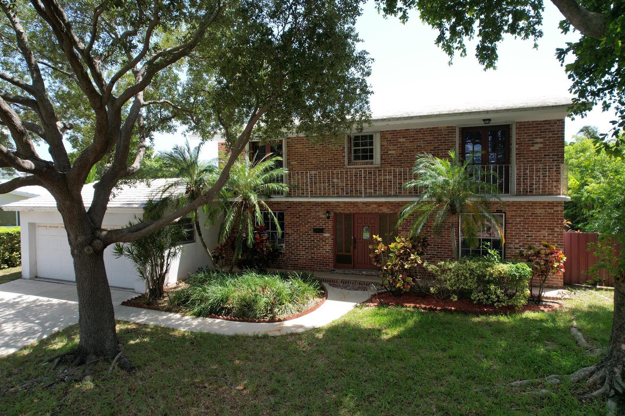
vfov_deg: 57.2
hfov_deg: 78.6
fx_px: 382
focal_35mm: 22
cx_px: 312
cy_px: 208
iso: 100
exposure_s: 1/640
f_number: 2.8
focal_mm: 8.38
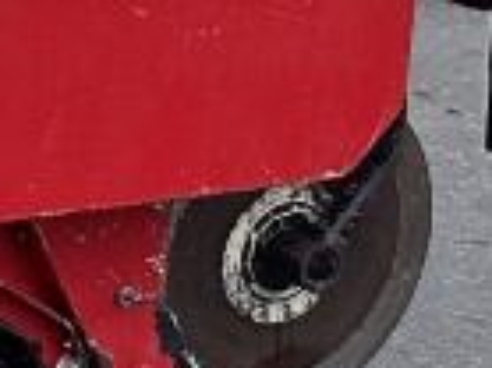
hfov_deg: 9.1
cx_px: -963
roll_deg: +1.0
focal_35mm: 177
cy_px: 53
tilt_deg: -17.6
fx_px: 2514
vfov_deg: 8.4
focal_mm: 6.86
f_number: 1.78
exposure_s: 1/71
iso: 250
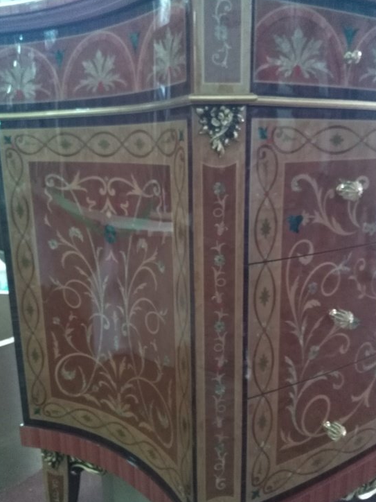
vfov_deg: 56.8
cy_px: 269
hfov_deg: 44.2
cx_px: 190
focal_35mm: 32
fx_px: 463
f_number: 2
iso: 1213
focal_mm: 2.96
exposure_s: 1/20
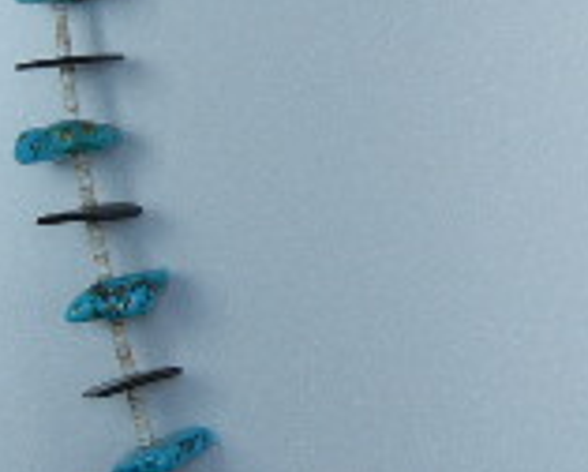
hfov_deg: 16.0
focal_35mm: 119
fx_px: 2073
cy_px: 105
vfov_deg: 12.9
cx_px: 494
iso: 160
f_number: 3.5
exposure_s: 1/61.5
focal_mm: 5.4
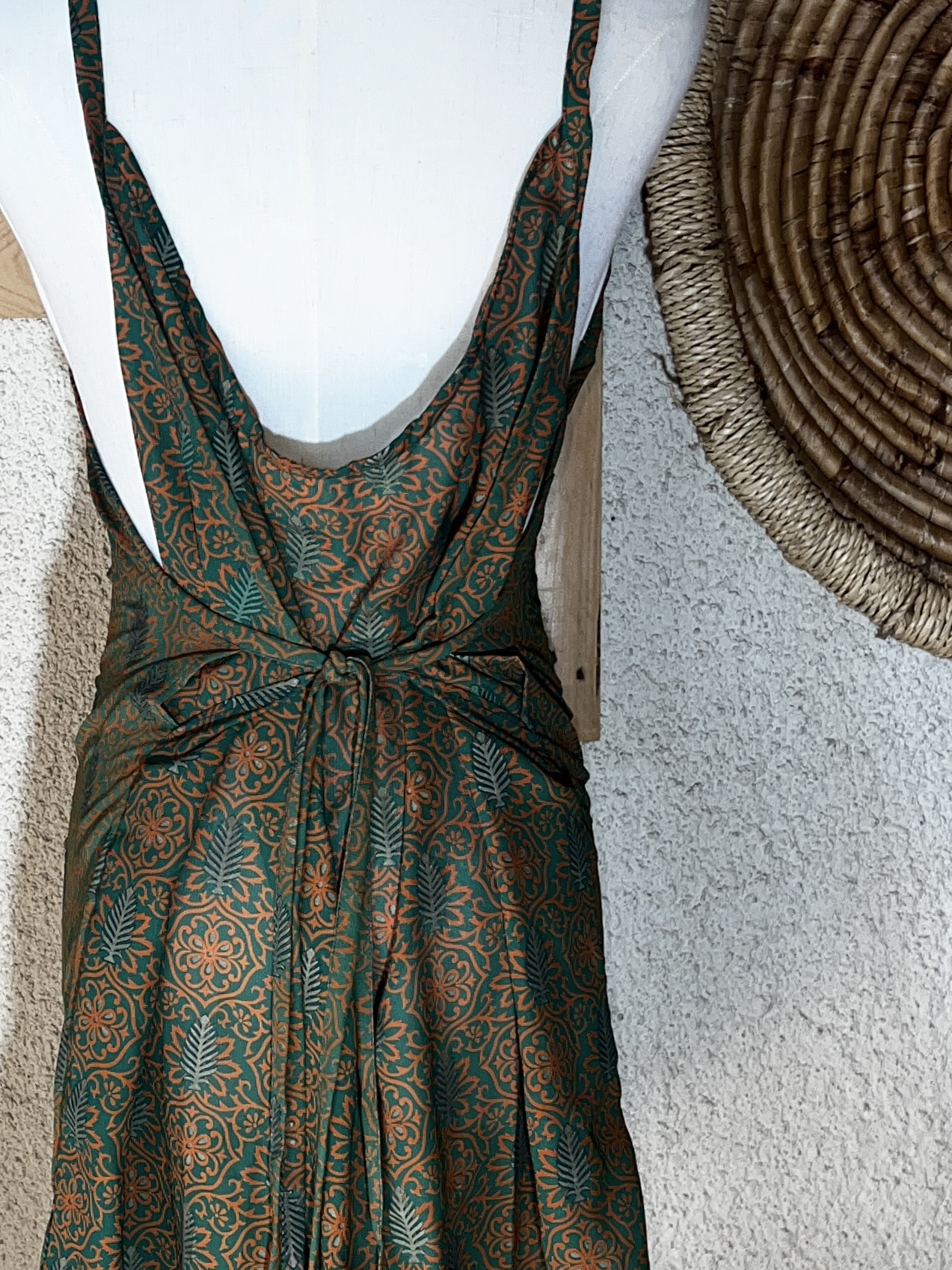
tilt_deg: -8.7
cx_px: 476
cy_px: 635
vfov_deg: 67.3
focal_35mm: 26
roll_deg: -0.6
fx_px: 953
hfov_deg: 53.1
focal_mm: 5.7
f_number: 1.5
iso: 32
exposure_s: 1/357
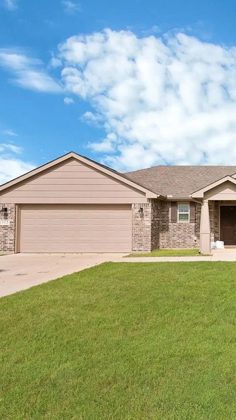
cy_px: 213
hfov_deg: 45.2
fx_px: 234
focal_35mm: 21
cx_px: 237
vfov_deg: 83.8
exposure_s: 1/1250
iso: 640
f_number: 9
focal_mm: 13
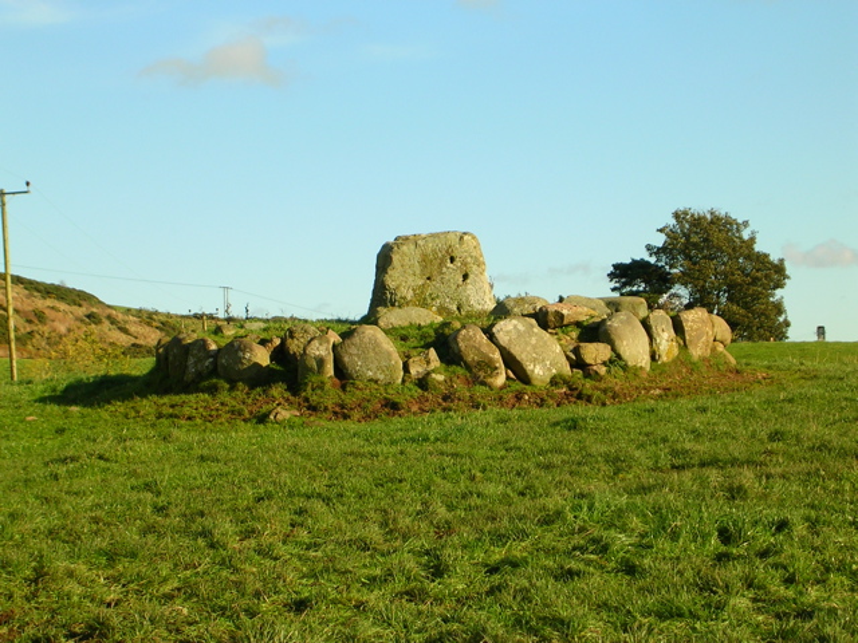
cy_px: 322
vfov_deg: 12.9
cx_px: 429
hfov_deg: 17.1
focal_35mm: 115
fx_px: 2850
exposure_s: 1/246
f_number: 4.9
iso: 50
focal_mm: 17.4
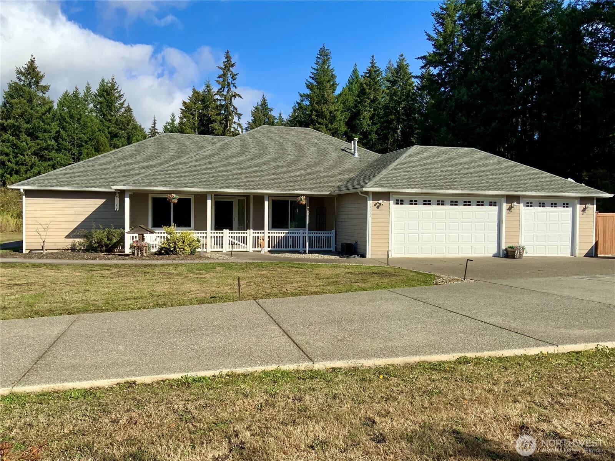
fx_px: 515
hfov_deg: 61.7
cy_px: 230
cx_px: 308
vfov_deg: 48.2
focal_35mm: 29
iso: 16
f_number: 1.8
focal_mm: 3
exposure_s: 1/1786
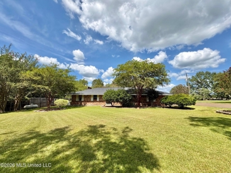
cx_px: 116
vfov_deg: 85.6
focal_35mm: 14
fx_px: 93
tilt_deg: +8.3
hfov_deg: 102.1
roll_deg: +0.3
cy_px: 86
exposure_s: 1/1672
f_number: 2.2
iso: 50
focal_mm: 2.22
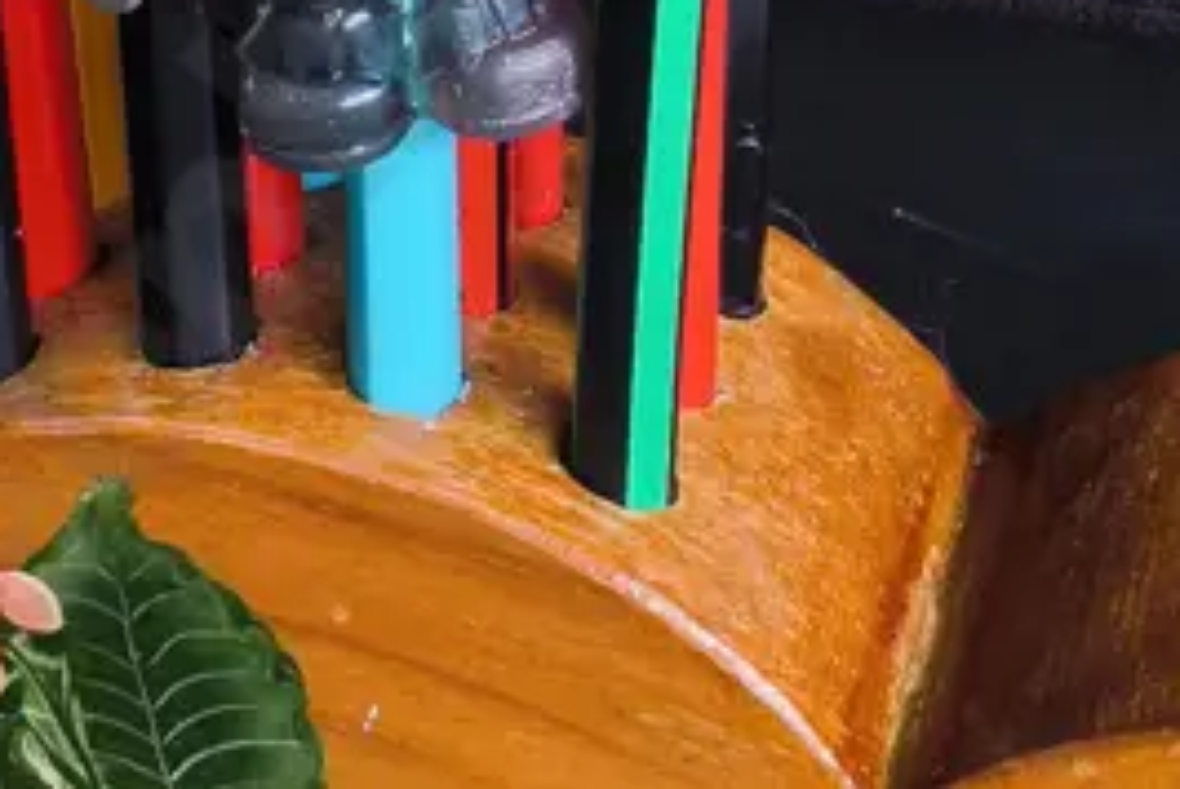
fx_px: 3544
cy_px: -235
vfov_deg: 12.3
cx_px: 594
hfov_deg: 18.9
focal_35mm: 108
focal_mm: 2.87
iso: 64
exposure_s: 1/100
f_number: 2
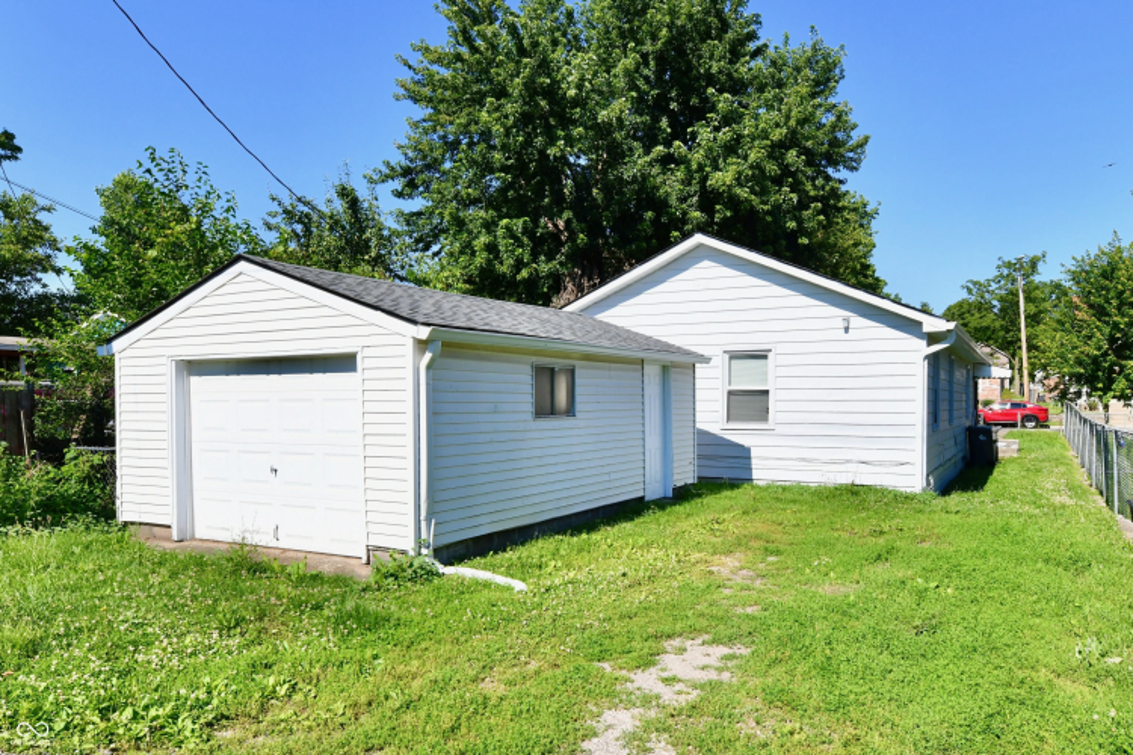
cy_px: 378
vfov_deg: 70.4
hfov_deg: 93.3
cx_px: 566
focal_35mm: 17
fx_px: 535
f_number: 13
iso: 640
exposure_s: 1/640
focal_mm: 17
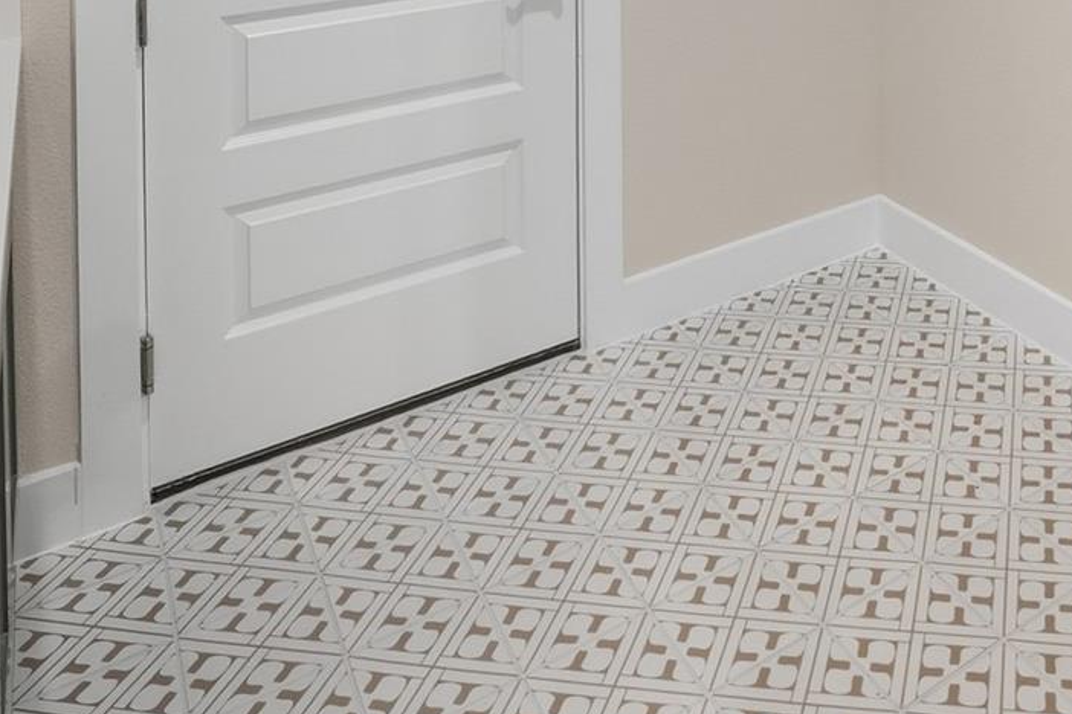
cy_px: -278
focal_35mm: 35
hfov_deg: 49.6
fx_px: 1042
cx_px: 924
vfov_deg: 28.7
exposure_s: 1/4
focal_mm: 12
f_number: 8
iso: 500
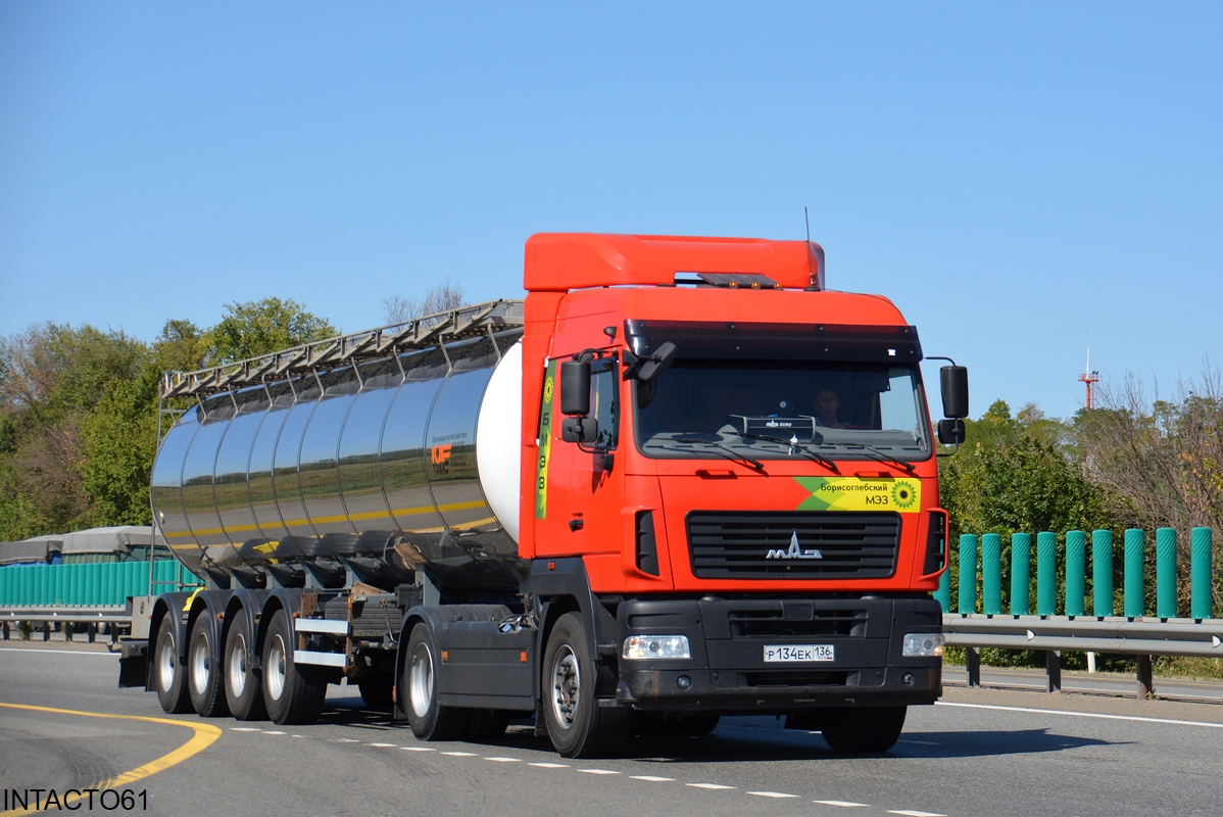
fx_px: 3161
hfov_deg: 21.9
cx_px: 612
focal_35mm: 93
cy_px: 408
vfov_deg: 14.7
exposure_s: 1/1600
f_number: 6.3
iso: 400
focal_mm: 62
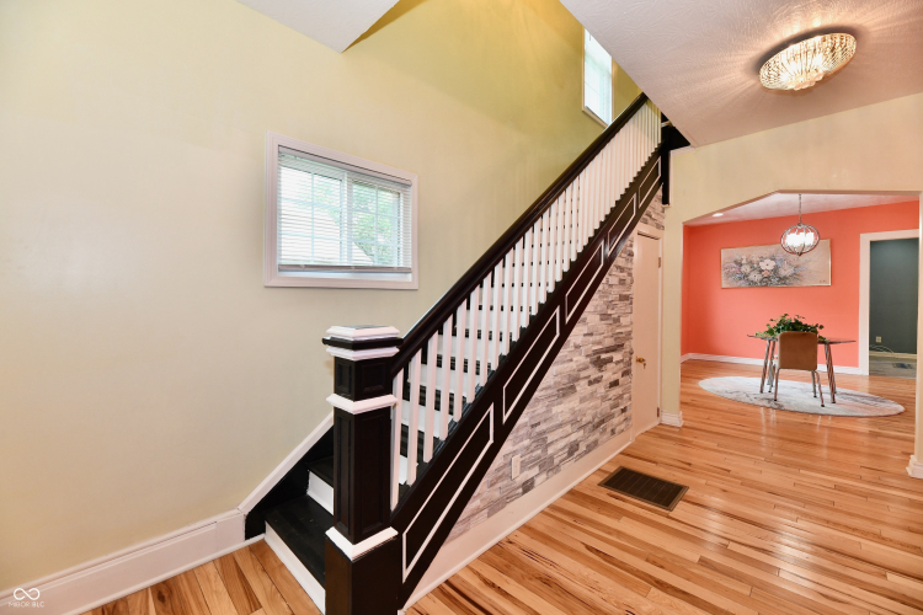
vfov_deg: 81.2
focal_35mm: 14
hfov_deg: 104.3
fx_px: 359
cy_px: 308
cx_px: 462
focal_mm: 14
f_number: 6.3
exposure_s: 1/100
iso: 640
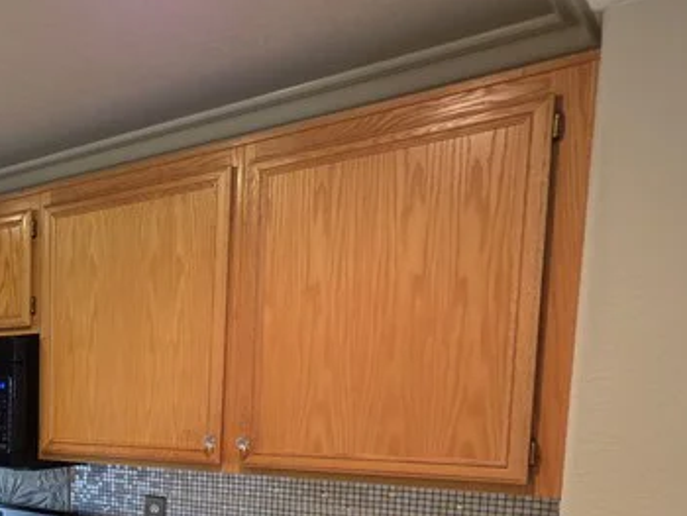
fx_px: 755
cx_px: -120
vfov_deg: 35.1
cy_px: 485
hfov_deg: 37.9
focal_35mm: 38
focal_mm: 2.2
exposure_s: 1/60
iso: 200
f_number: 1.9
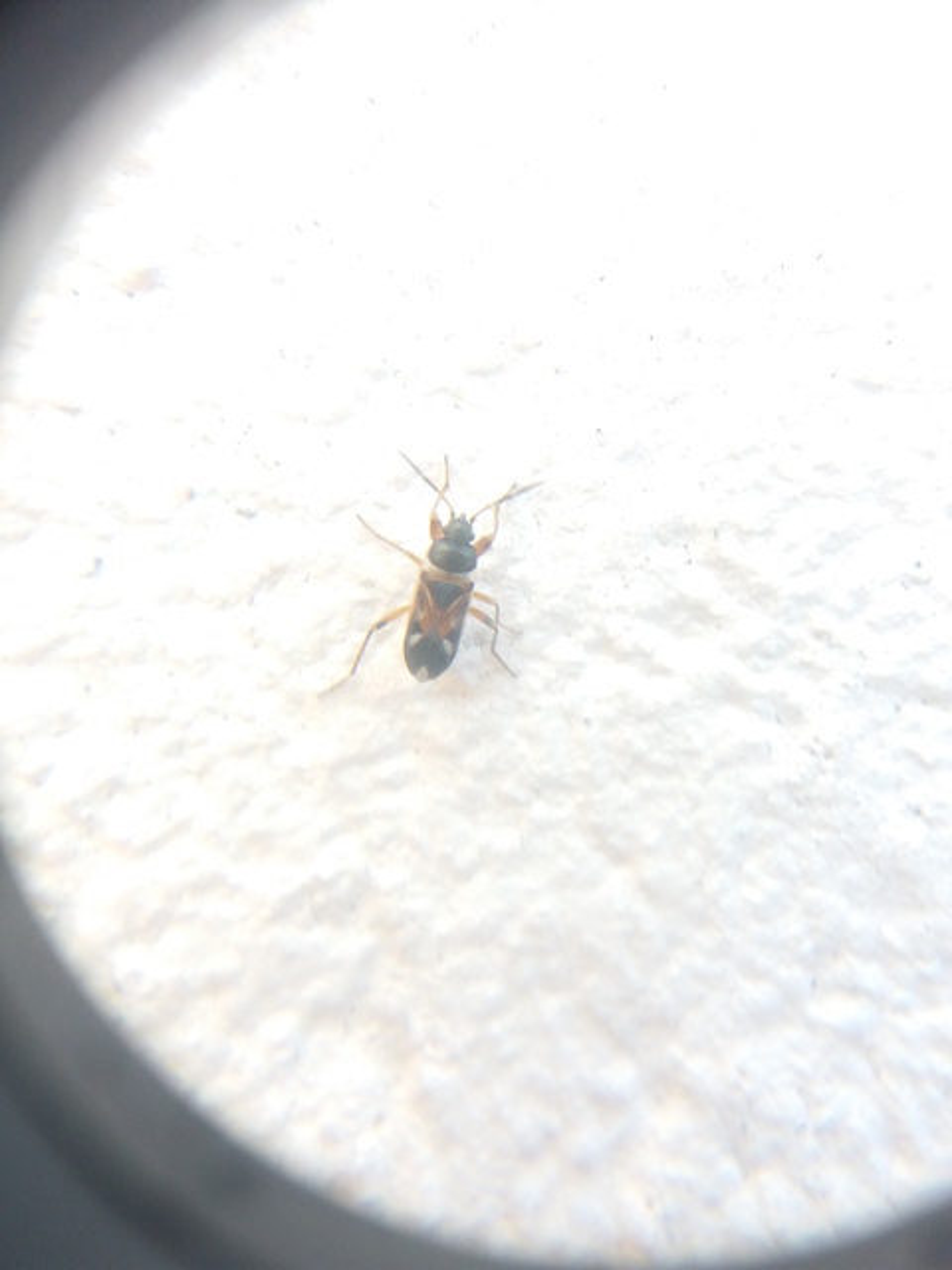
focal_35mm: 28
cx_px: 476
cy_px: 635
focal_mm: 3.7
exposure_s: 1/100
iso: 100
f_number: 1.9
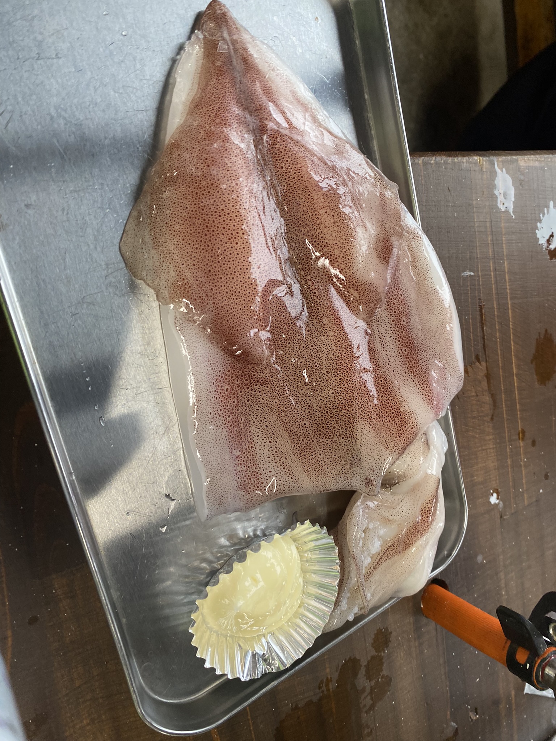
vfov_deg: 67.3
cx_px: 278
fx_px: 557
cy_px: 370
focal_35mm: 26
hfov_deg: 53.1
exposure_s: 1/109
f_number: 1.8
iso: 125
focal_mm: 4.25
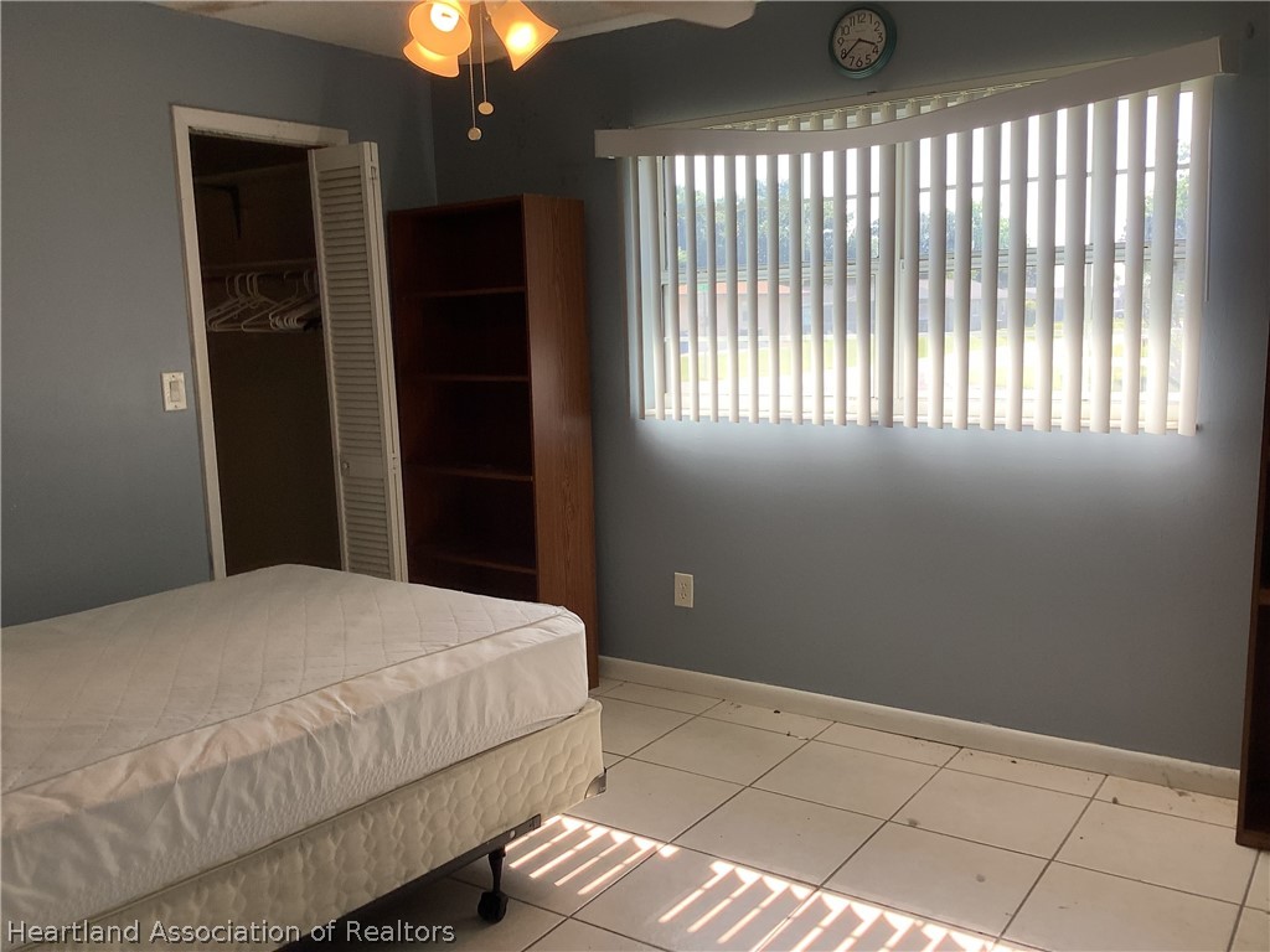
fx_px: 1137
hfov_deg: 58.4
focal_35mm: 31
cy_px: 476
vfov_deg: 45.4
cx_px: 635
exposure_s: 1/120
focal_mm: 3.3
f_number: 2.4
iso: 50
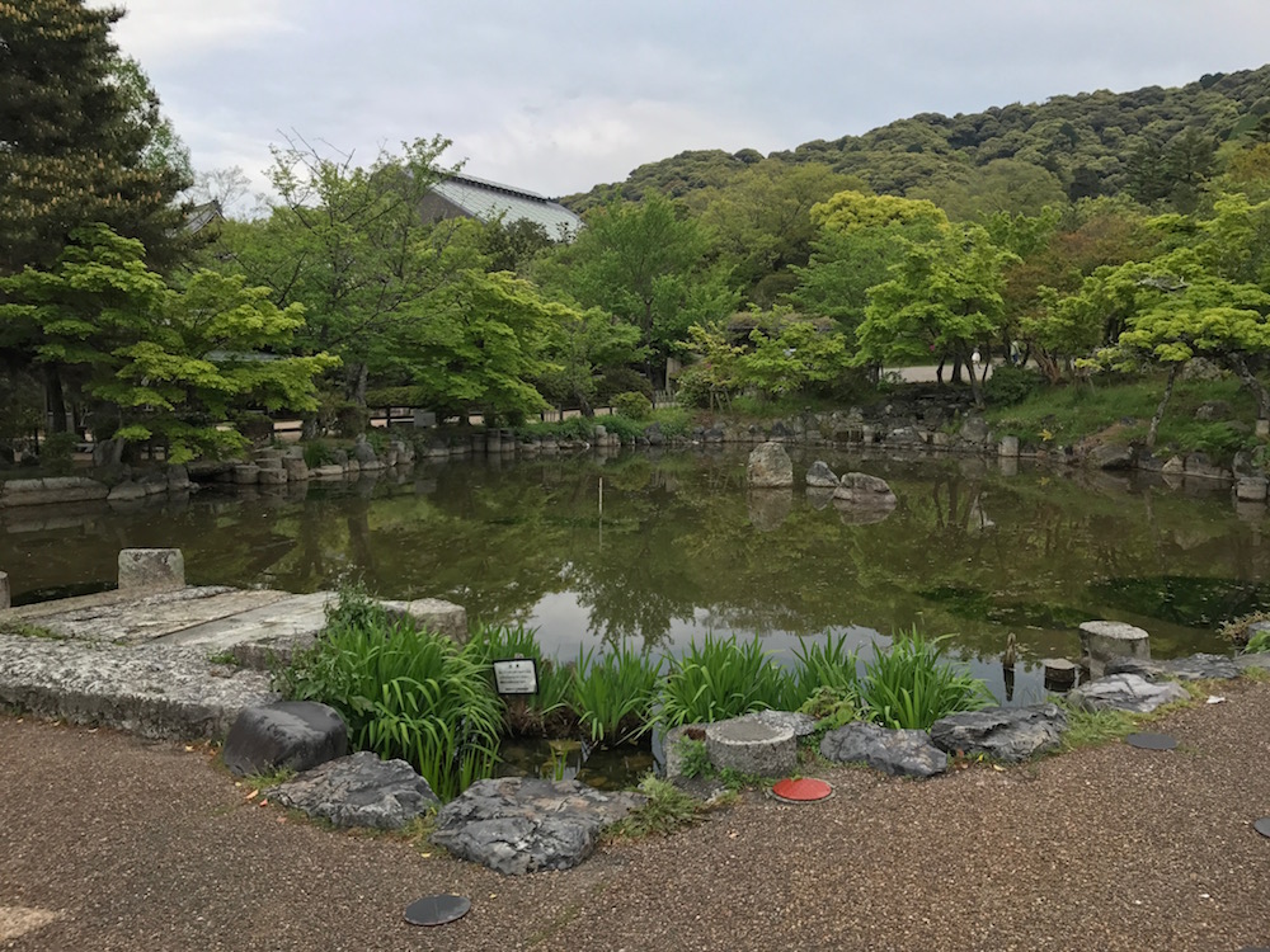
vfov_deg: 49.7
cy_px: 476
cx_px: 635
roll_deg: +0.1
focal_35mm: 28
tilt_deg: -4.8
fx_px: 1027
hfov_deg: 63.4
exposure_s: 1/742
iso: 20
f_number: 1.8
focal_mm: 3.99
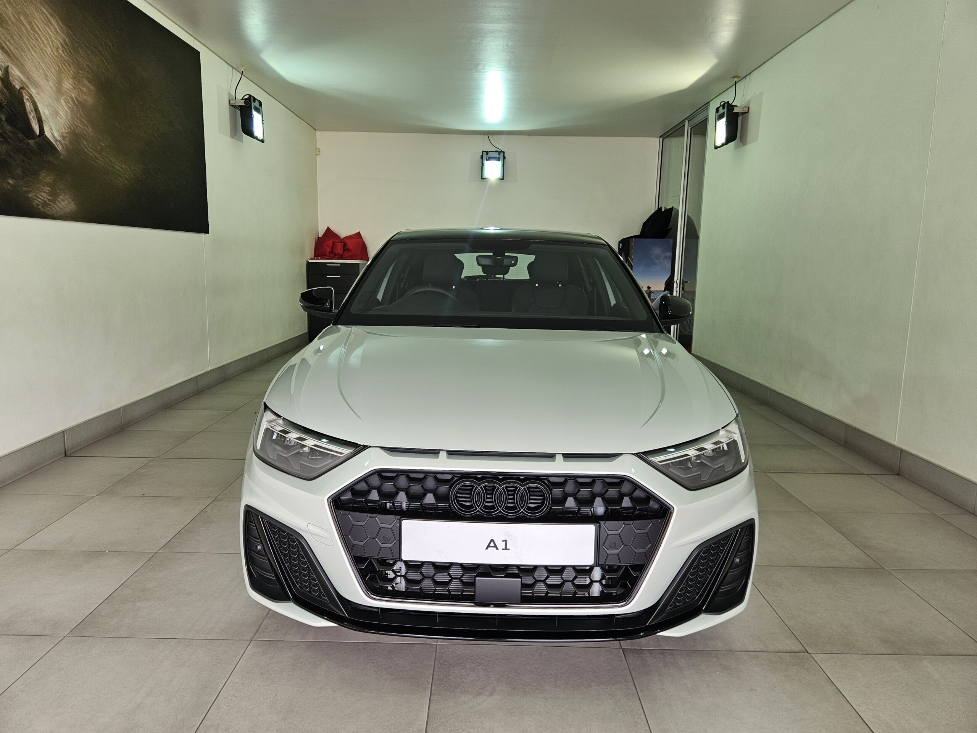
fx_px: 649
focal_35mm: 23
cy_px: 366
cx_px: 488
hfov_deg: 73.9
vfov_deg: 58.9
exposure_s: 1/100
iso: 50
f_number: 1.8
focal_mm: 5.4
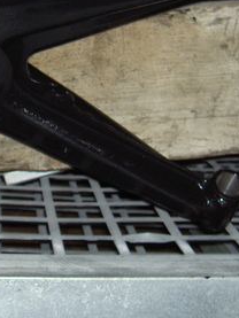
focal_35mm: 90
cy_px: 79
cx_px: 41
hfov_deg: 16.3
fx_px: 828
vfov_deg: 21.6
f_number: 2.8
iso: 100
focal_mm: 8
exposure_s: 1/60
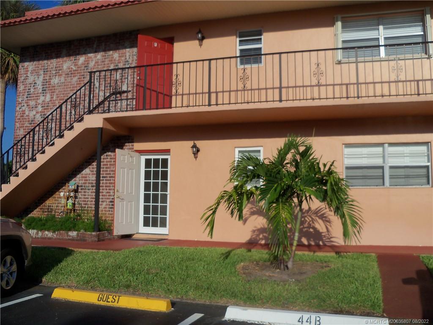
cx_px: 216
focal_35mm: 35
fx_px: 438
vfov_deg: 40.7
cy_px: 162
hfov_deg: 52.6
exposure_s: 1/500
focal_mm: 6.2
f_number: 6.2
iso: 80
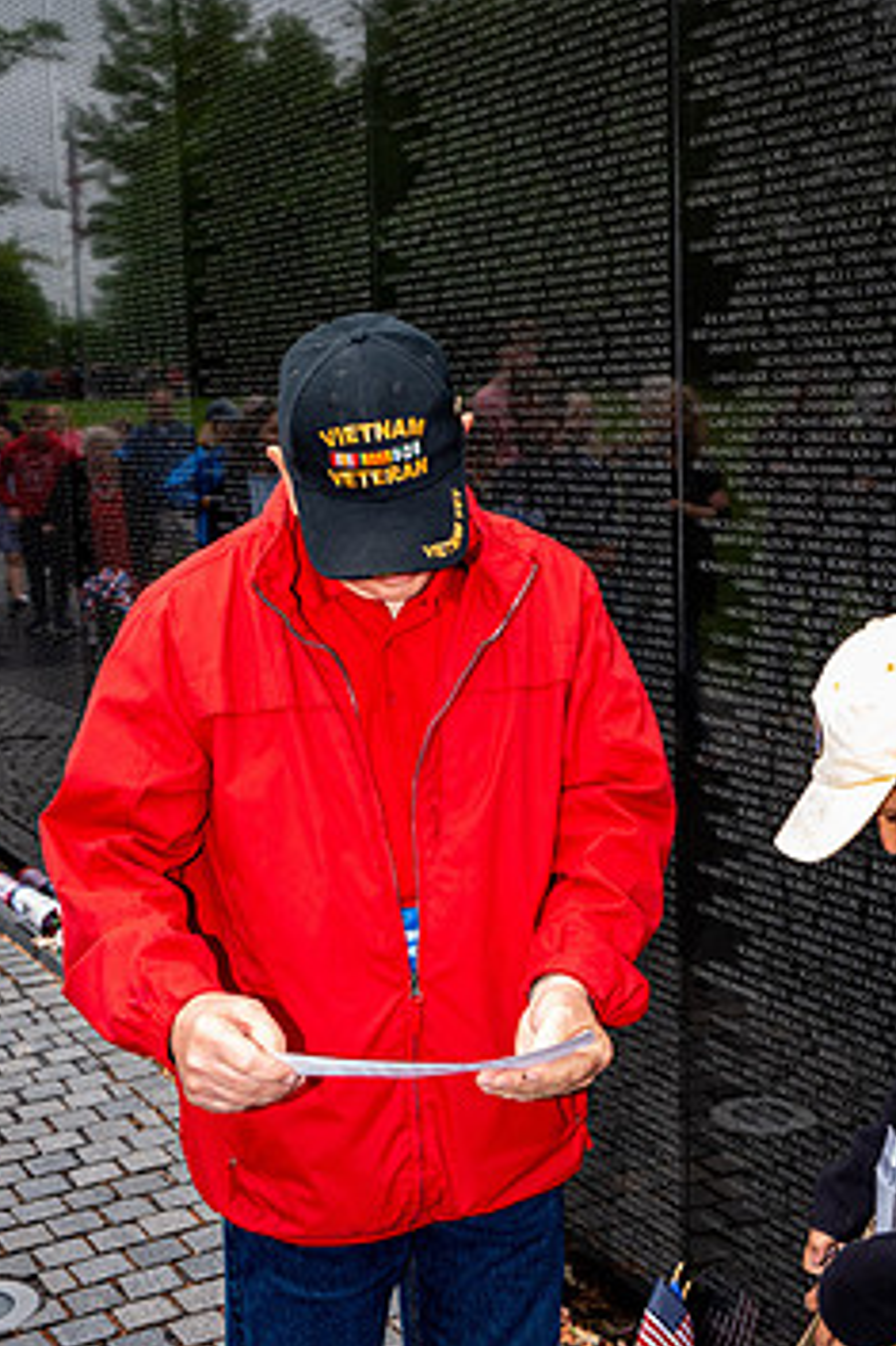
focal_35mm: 51
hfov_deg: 26.5
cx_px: 479
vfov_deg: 38.9
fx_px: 1906
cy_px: 717
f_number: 8
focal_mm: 40
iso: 1400
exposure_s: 1/640
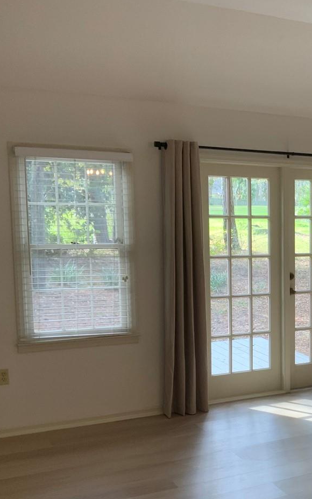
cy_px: 300
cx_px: 380
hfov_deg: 22.4
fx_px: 721
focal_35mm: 53
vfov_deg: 38.0
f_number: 1.8
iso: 40
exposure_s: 1/60
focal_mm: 3
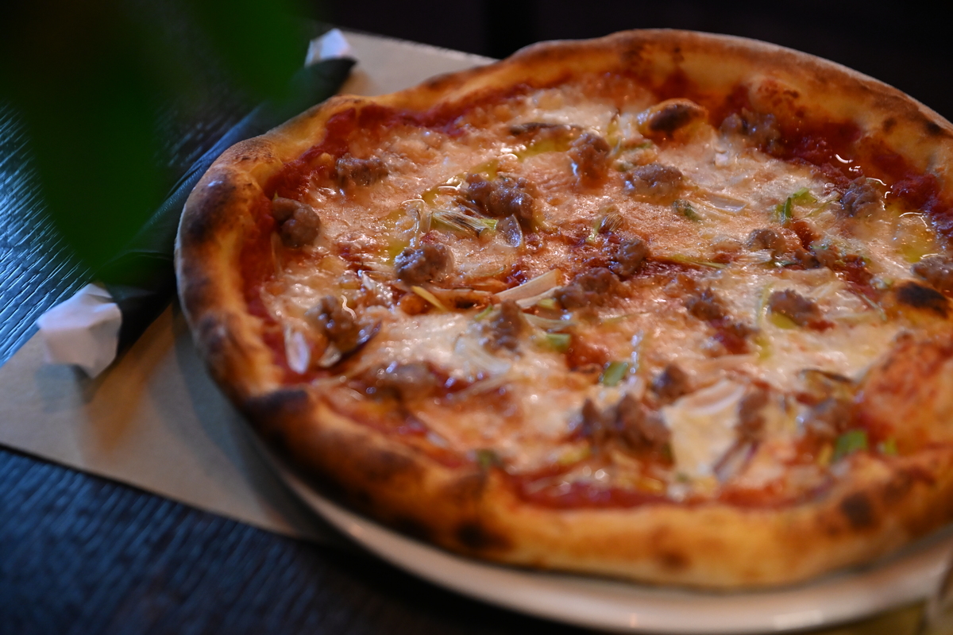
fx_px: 1853
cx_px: 476
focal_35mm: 70
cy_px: 318
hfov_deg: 28.8
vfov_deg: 19.5
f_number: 2.8
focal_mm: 70
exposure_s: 1/160
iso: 3200
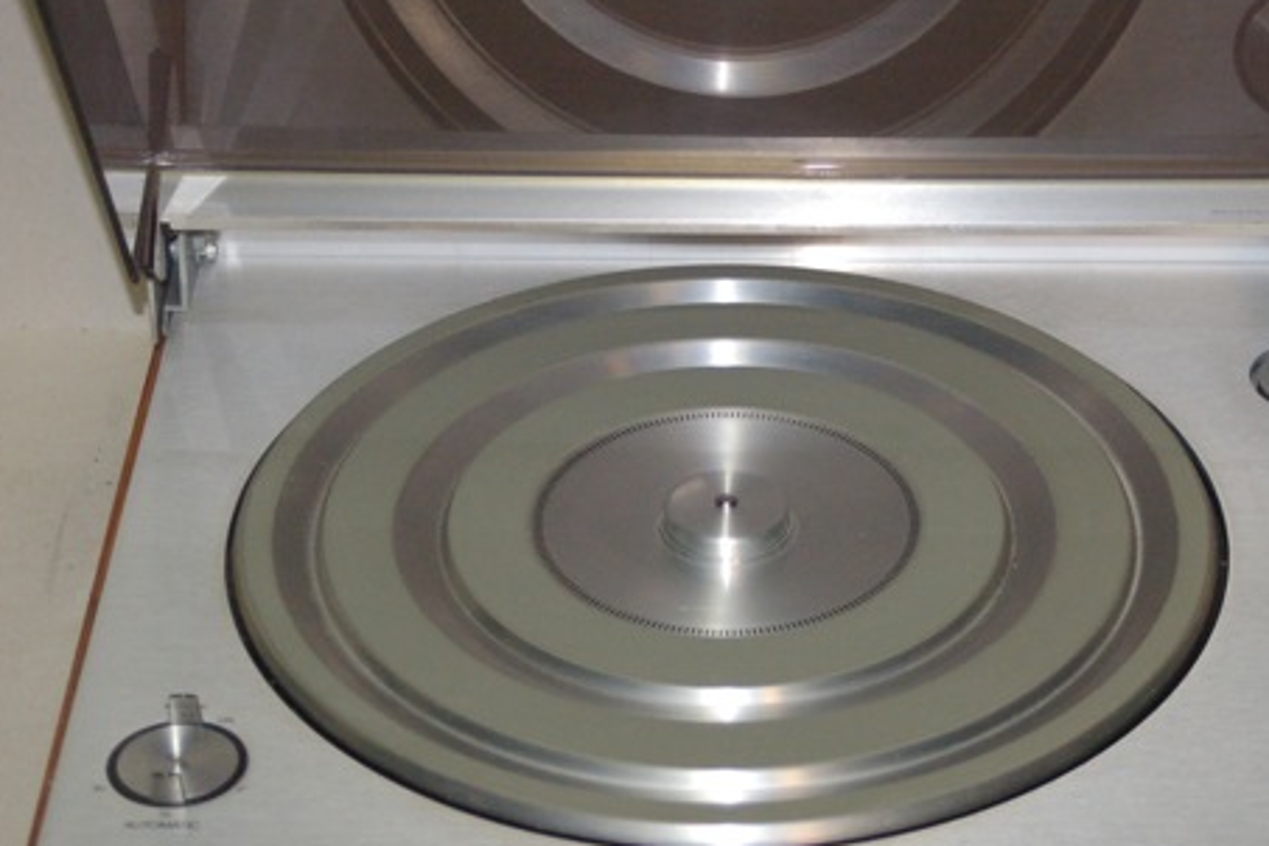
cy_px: 528
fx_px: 4335
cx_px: 821
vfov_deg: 11.1
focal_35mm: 123
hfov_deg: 16.6
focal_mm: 62
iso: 1600
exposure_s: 1/60
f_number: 5.3
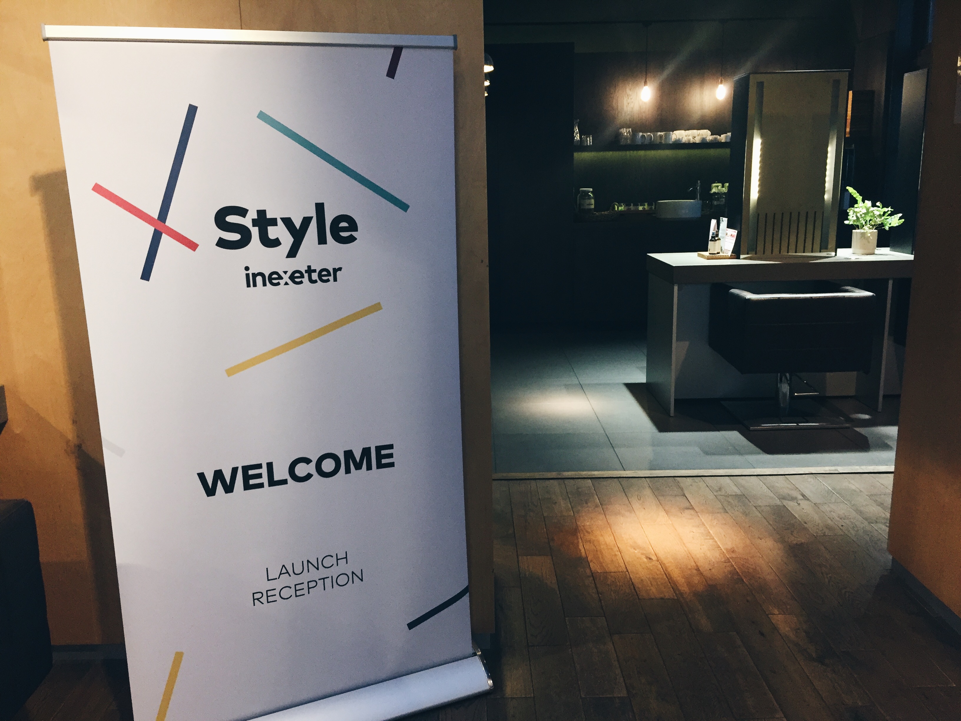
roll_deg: +0.6
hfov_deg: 61.7
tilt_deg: -13.0
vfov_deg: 48.2
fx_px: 805
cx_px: 480
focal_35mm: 29
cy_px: 360
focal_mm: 4.15
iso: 64
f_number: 2.2
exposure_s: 1/33
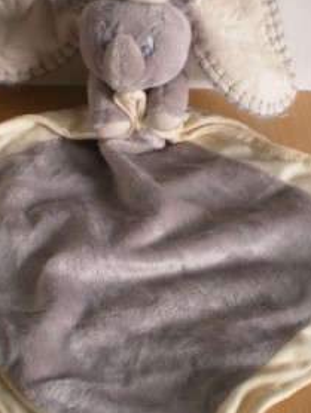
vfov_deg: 27.4
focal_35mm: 71
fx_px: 849
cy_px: 181
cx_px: 134
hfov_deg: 20.7
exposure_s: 1/55
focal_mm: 6.3
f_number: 3.1
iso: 81
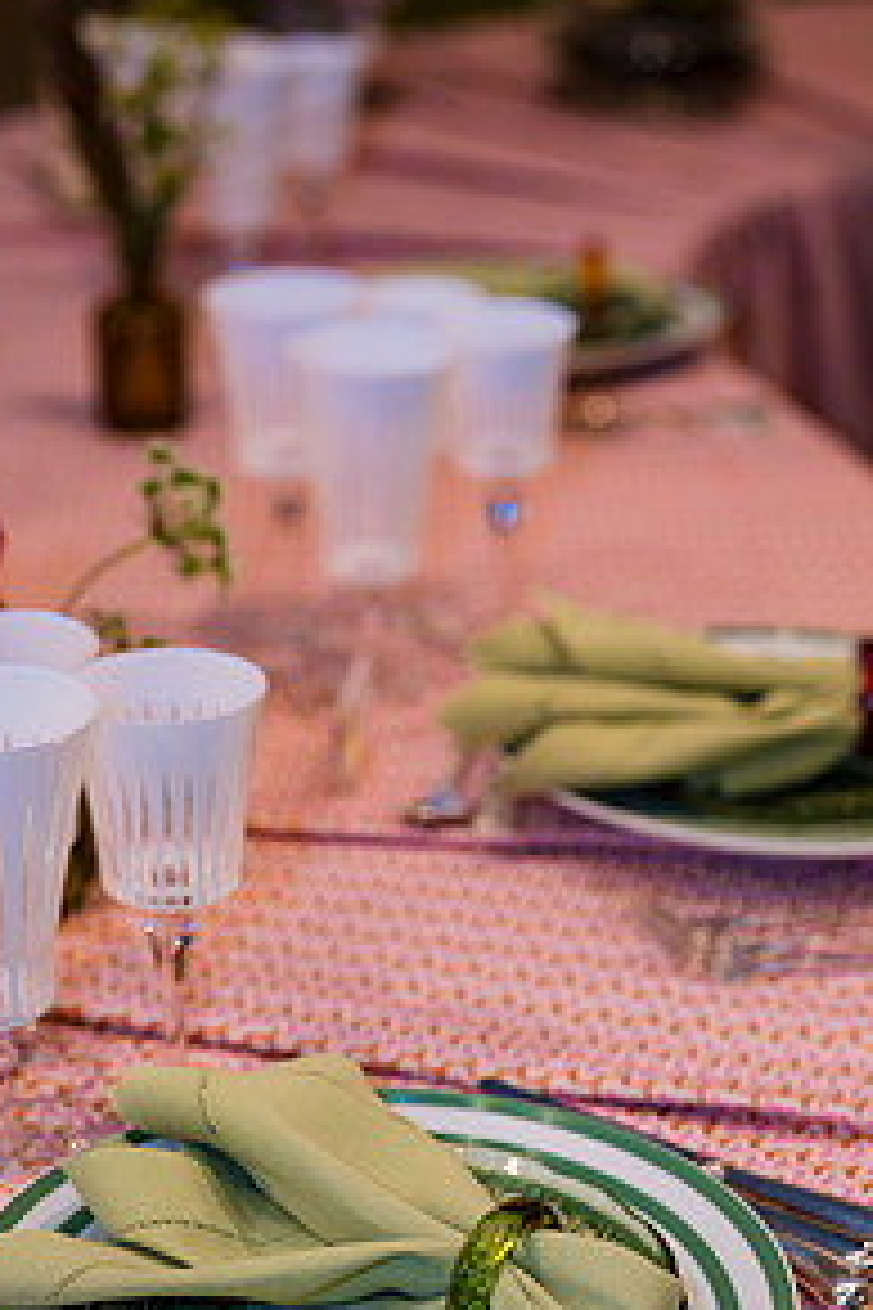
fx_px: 3092
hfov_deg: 16.1
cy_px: 837
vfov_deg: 23.8
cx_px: 328
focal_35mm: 85
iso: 180
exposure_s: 1/125
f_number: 2.2
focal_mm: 55
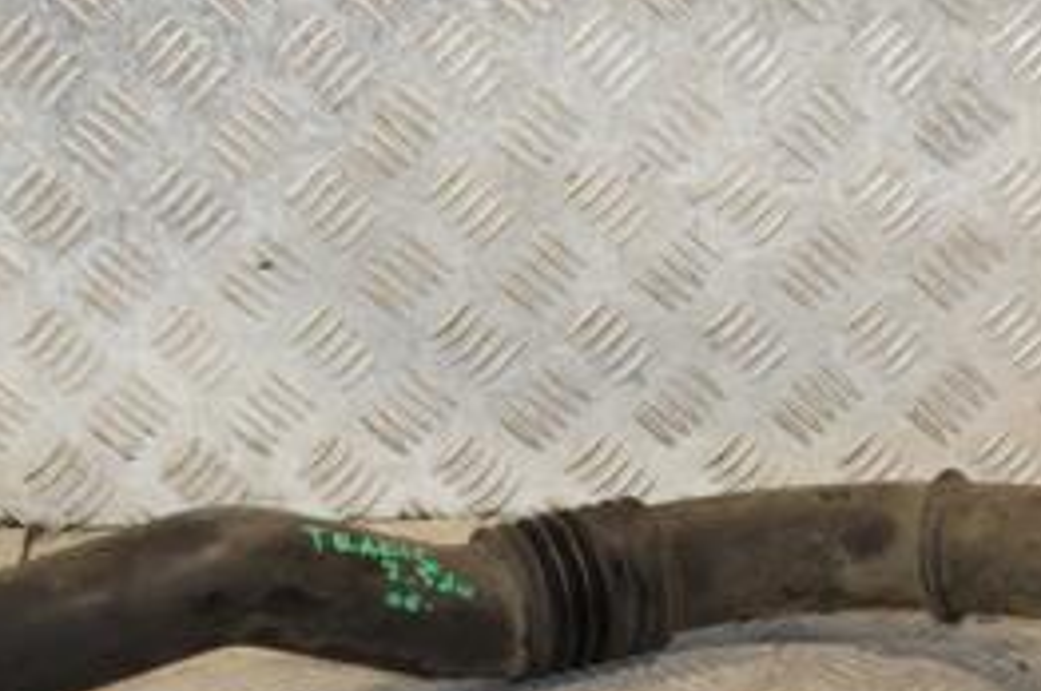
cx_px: 612
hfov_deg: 17.5
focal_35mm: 117
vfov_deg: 11.5
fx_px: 3379
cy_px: 719
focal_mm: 34
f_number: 6.3
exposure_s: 1/200
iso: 800
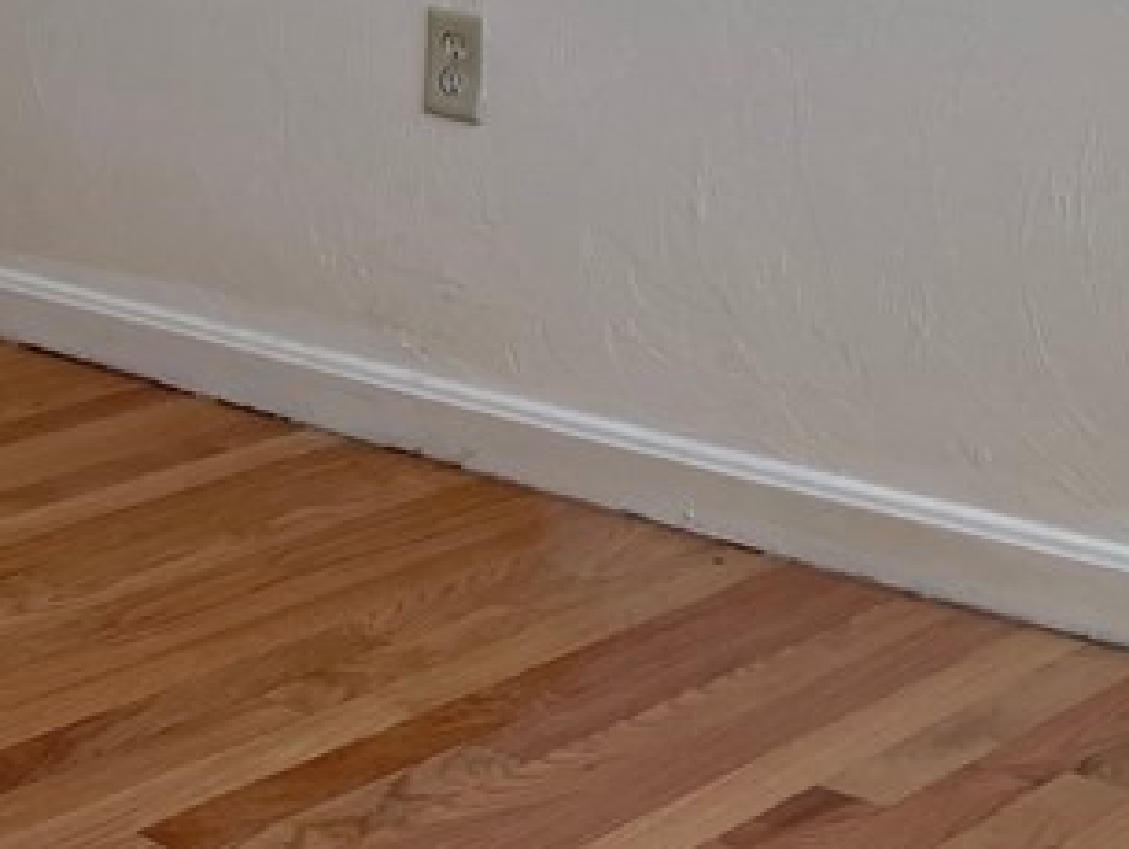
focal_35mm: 87
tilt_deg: -5.5
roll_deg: +0.2
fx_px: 2840
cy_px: -100
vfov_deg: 16.5
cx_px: -306
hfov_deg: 20.7
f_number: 1.6
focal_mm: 4.2
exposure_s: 1/121
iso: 80
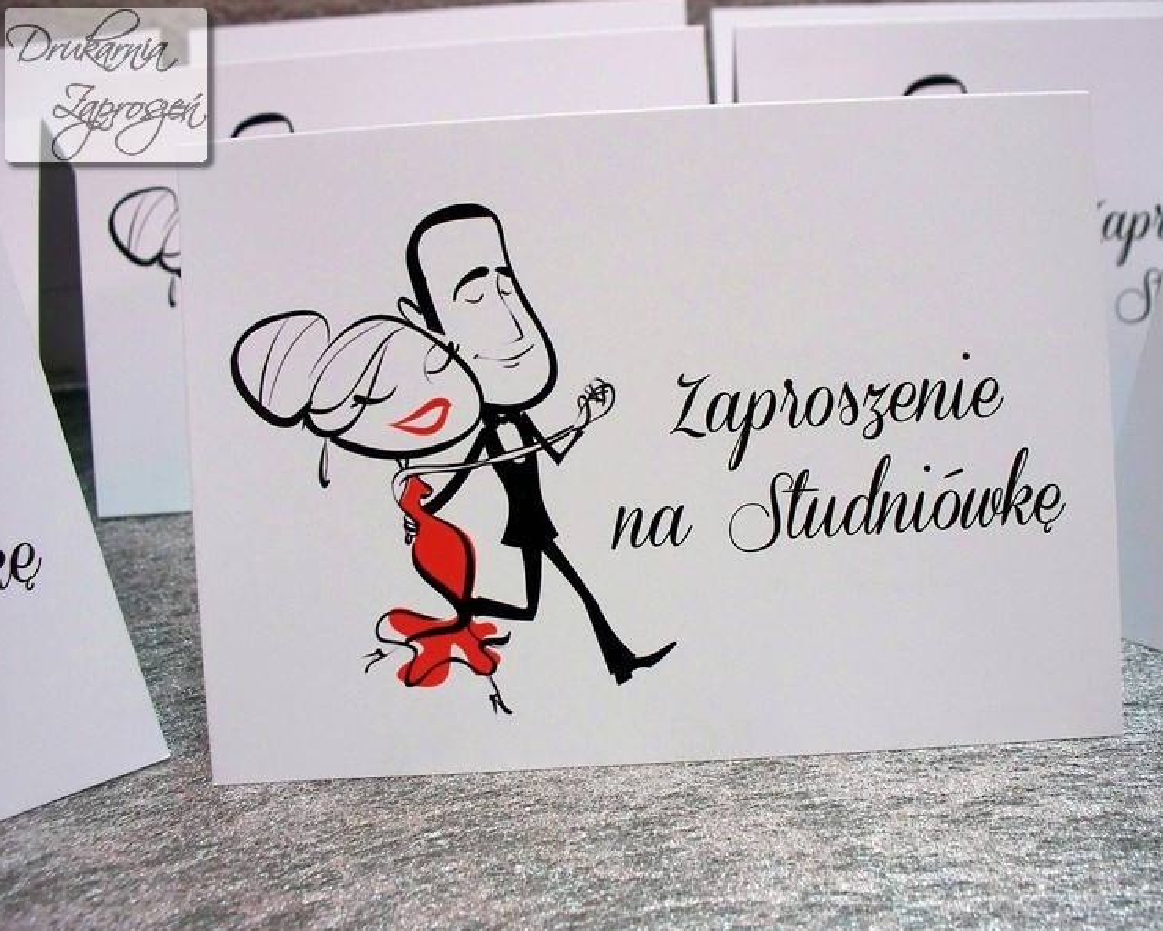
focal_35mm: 38
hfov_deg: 47.9
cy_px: 467
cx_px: 621
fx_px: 1308
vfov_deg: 39.2
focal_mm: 7.54
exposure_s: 1/60
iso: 200
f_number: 2.8
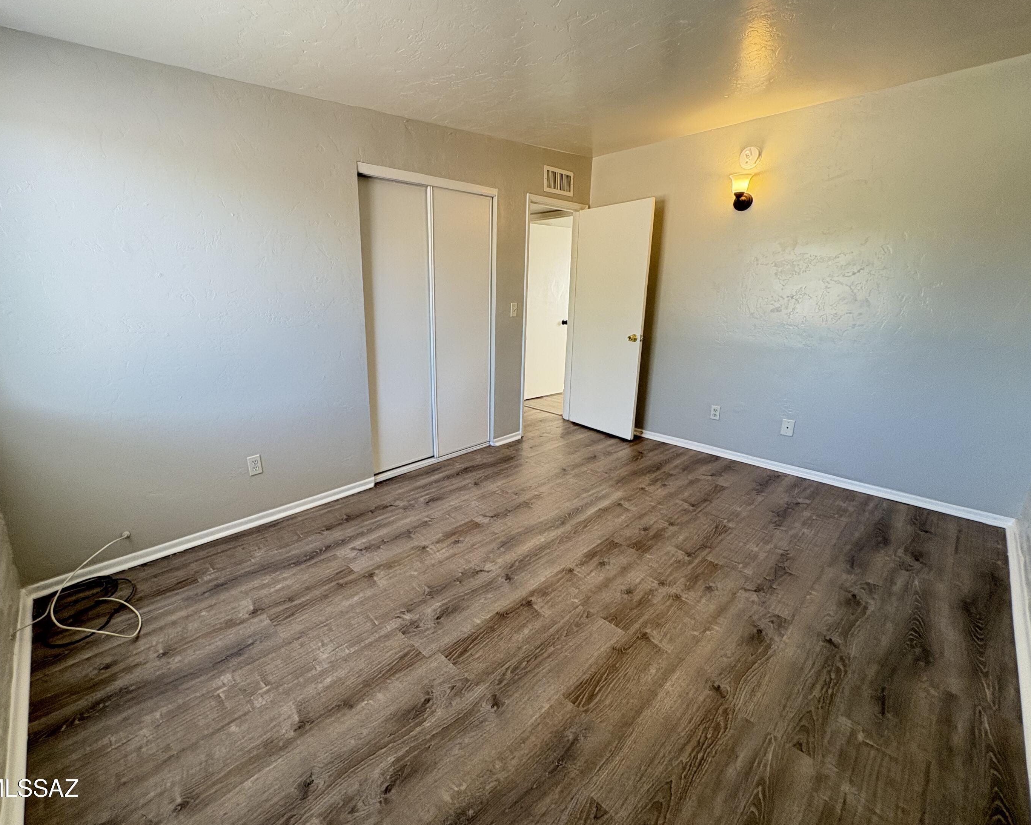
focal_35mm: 15
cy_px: 403
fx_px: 458
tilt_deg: -13.9
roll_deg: -0.7
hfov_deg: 96.6
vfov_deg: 84.0
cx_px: 471
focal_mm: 2.22
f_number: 2.2
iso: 250
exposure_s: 1/60
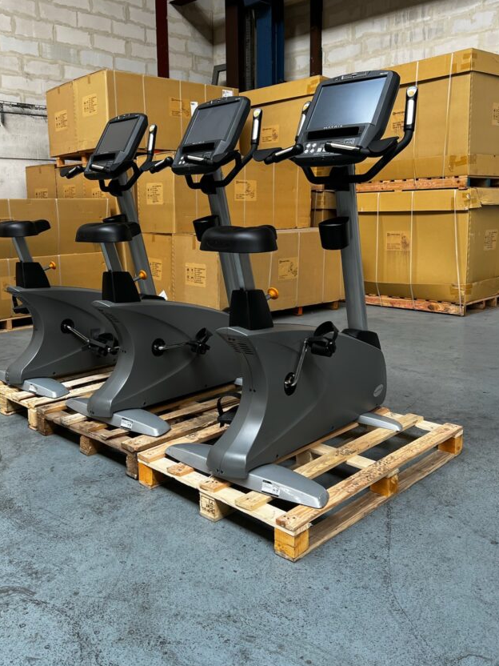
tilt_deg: -7.4
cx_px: 214
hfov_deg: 44.0
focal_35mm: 32
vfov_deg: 56.7
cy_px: 301
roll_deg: +0.3
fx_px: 615
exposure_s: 1/100
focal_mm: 5.7
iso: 80
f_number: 1.5
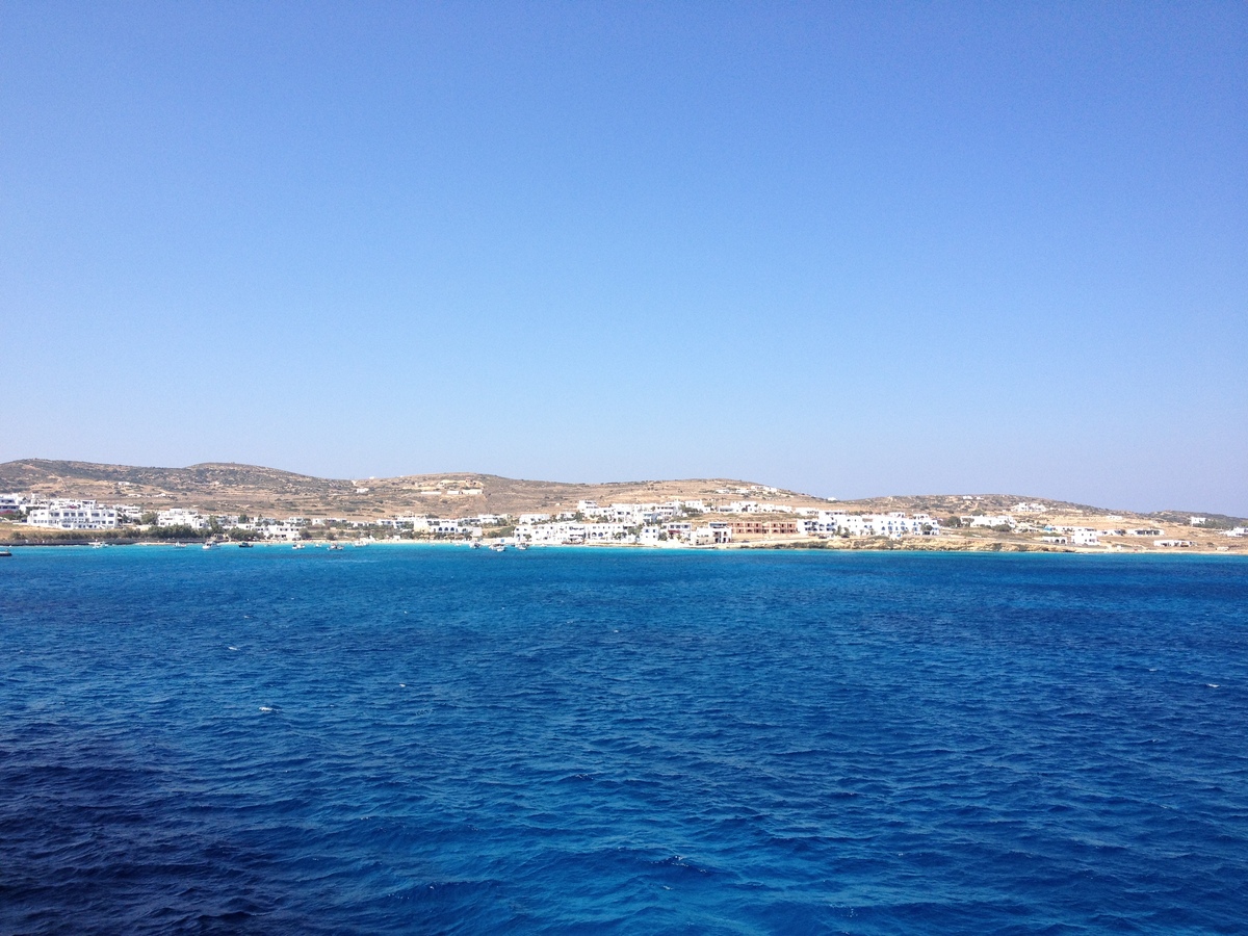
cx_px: 624
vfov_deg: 40.7
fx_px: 1262
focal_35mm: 35
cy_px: 468
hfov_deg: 52.6
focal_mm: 4.28
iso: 50
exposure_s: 1/1623
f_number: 2.4
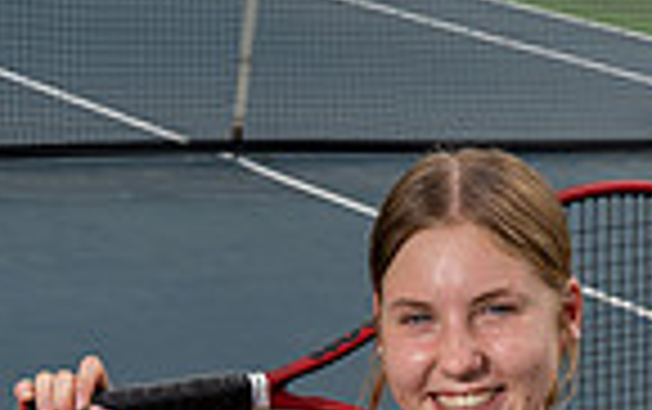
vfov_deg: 8.8
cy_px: 982
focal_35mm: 136
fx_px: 2419
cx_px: 351
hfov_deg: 15.3
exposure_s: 1/250
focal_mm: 43
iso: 100
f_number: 8
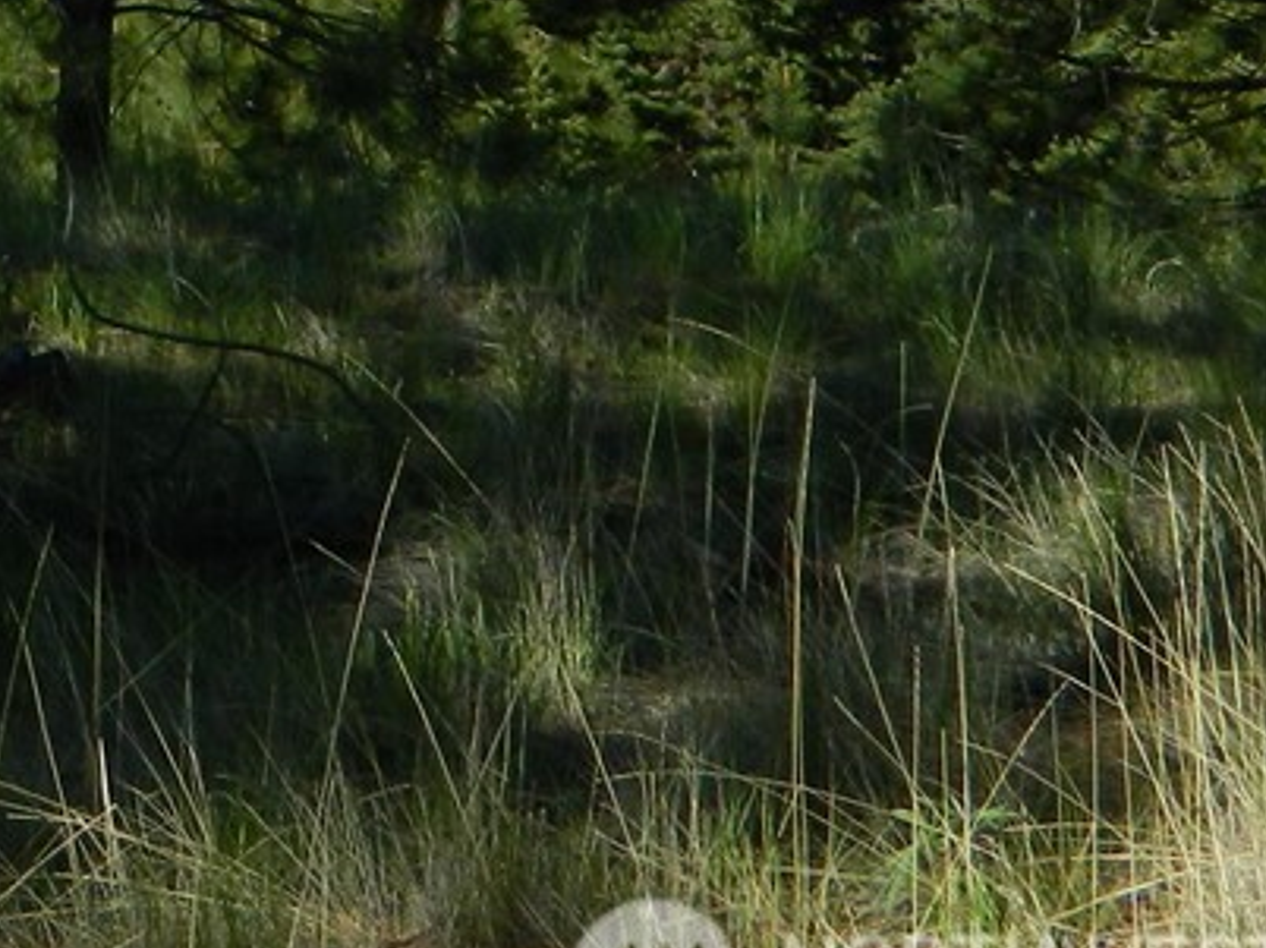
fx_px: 8297
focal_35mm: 227
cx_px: -1134
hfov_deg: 8.4
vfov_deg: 6.4
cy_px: -778
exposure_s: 1/800
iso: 80
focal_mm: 10.2
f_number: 3.8
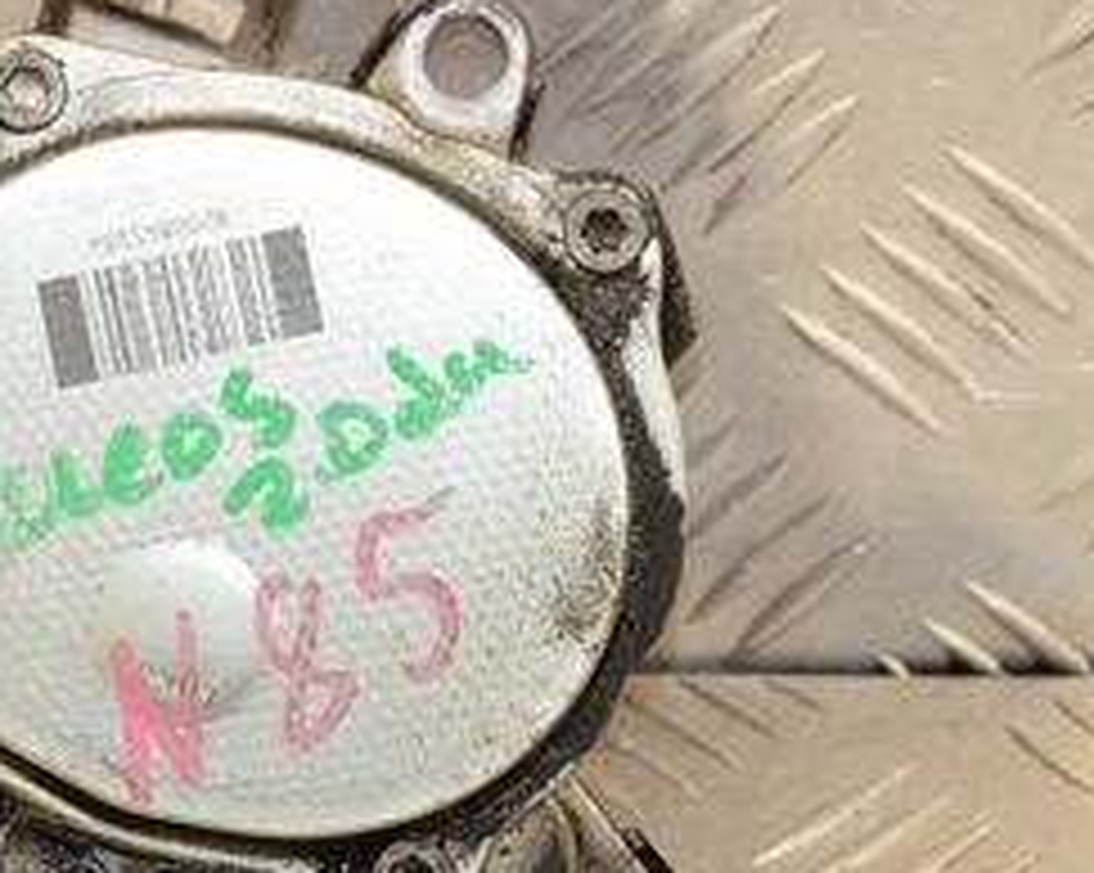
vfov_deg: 5.2
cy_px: 364
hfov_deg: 6.5
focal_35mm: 297
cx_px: 176
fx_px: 9609
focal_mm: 80
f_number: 6.3
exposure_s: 1/200
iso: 800
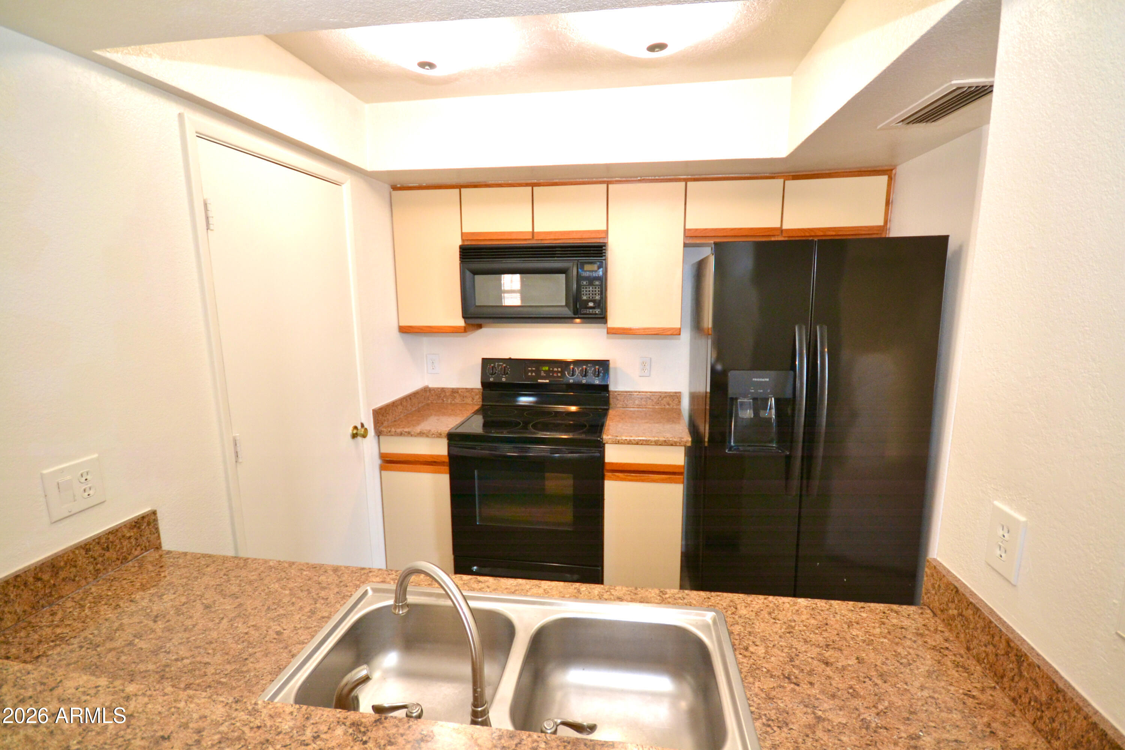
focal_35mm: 15
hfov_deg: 100.4
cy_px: 375
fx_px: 469
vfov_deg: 77.3
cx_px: 562
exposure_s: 1/60
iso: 1000
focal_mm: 10
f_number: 4
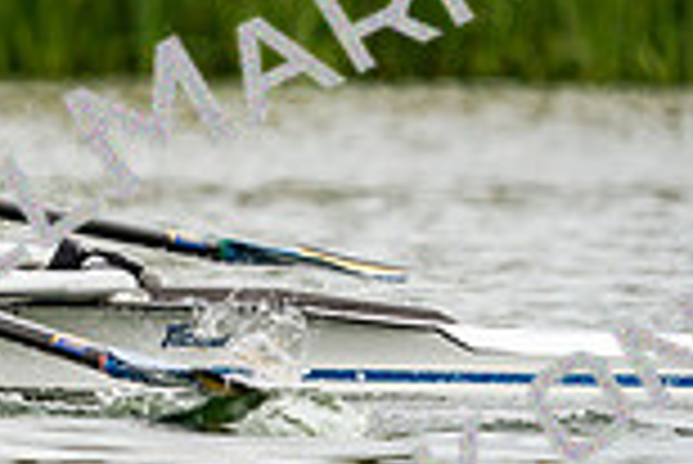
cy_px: 2
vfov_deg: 1.1
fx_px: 24258
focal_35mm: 1259
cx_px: -608
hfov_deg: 1.6
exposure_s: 1/2000
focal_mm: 335
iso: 500
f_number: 6.3
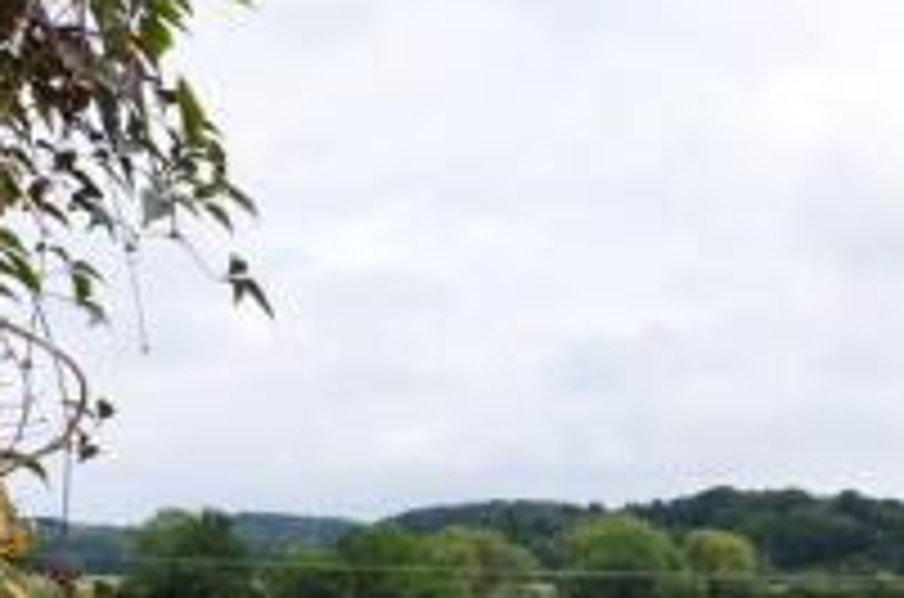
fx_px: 1228
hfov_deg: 39.2
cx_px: 697
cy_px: 580
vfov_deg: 26.1
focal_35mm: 49
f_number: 7.1
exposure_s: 1/640
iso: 400
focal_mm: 10
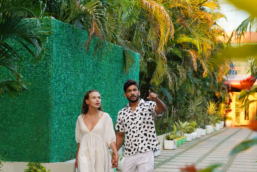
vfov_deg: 15.8
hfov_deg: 23.6
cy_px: 120
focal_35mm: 86
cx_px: 136
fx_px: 614
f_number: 3.5
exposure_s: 1/160
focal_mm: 50
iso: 400
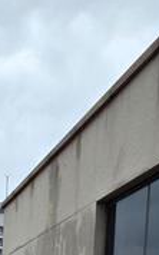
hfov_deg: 17.3
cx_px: -122
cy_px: 378
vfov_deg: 25.3
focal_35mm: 62
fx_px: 431
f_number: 1.9
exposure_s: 1/566
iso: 40
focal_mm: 2.2
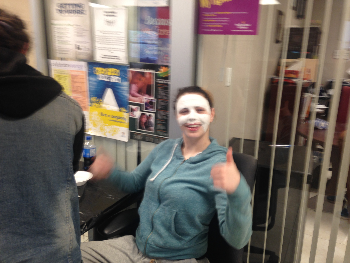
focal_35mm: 33
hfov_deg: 55.4
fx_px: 334
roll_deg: -0.4
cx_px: 175
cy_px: 132
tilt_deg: -16.0
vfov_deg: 42.9
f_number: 2.4
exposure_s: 1/20
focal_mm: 4.12
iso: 50
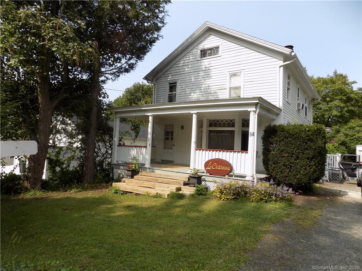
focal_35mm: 23
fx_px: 241
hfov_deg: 73.9
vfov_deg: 58.9
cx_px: 181
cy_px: 136
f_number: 3.1
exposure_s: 1/640
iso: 80
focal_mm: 4
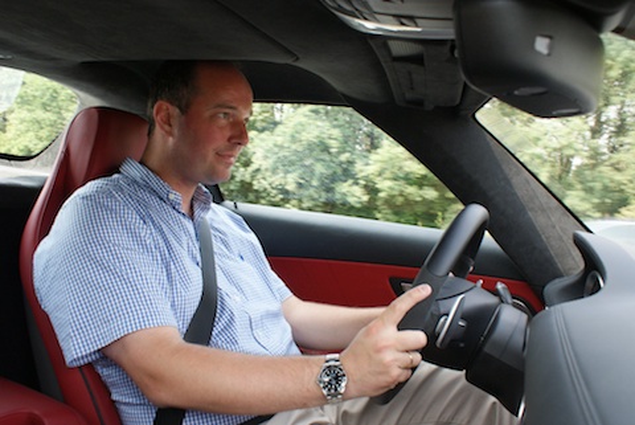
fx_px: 530
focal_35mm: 30
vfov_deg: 43.7
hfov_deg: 61.9
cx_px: 318
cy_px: 212
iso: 400
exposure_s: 1/160
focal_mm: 20
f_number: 7.1
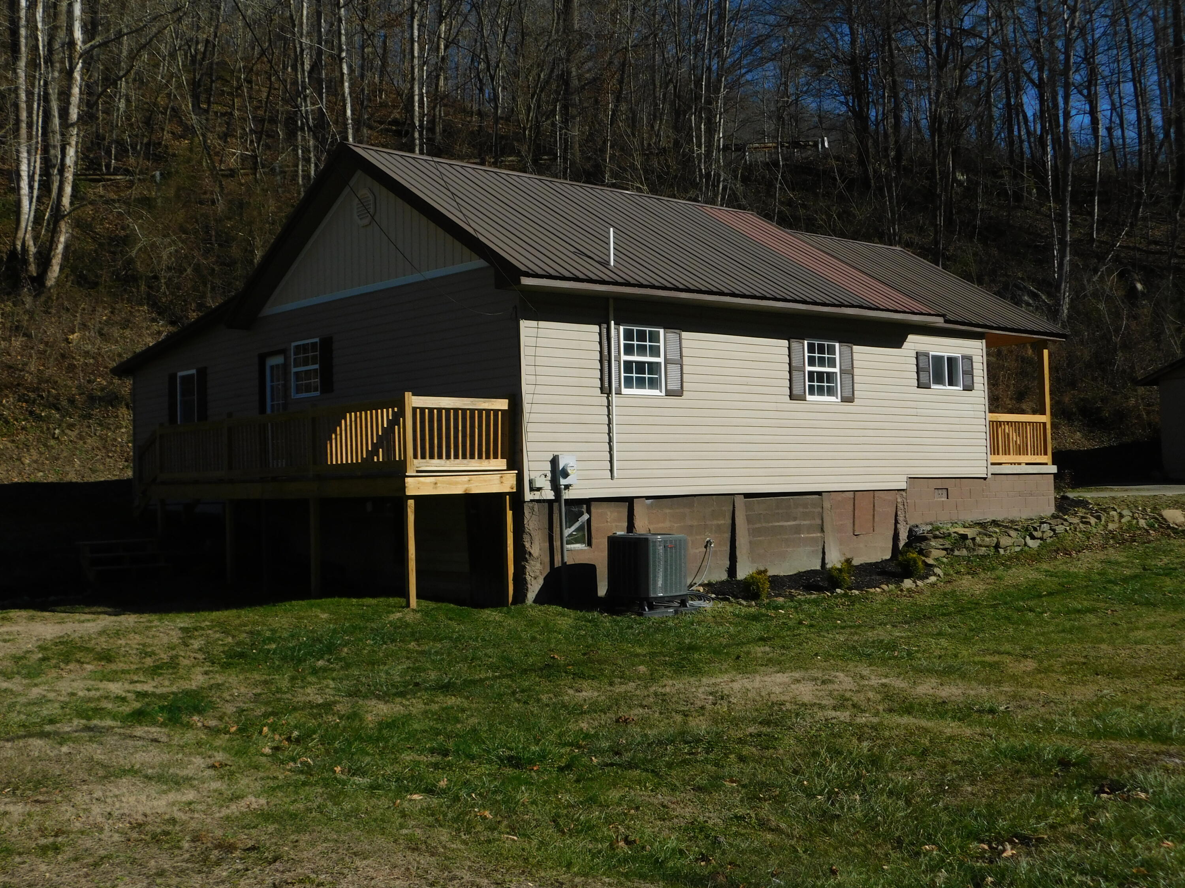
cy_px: 444
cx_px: 592
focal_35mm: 40
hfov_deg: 46.8
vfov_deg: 36.0
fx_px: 1369
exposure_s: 1/500
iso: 125
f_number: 7.2
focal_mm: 7.1
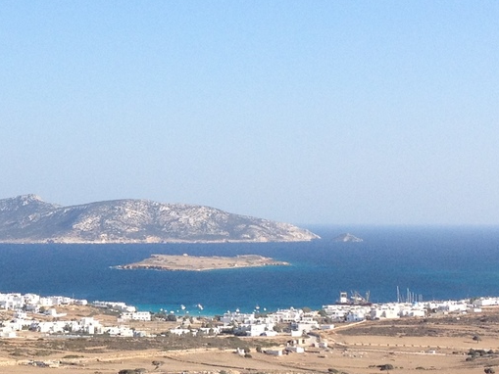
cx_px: 120
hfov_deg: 17.8
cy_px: 230
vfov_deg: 13.5
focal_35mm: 110
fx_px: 1586
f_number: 2.4
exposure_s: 1/1493
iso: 50
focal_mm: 4.28
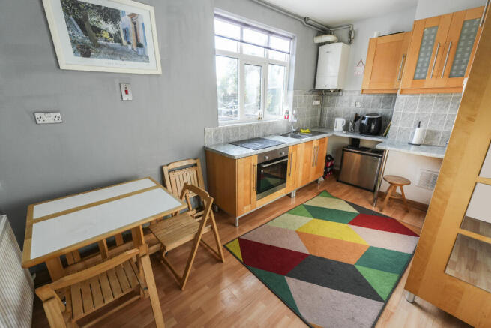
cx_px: 246
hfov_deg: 100.4
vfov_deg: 77.4
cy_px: 164
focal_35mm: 15
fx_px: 205
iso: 320
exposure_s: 1/160
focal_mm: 10
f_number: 4
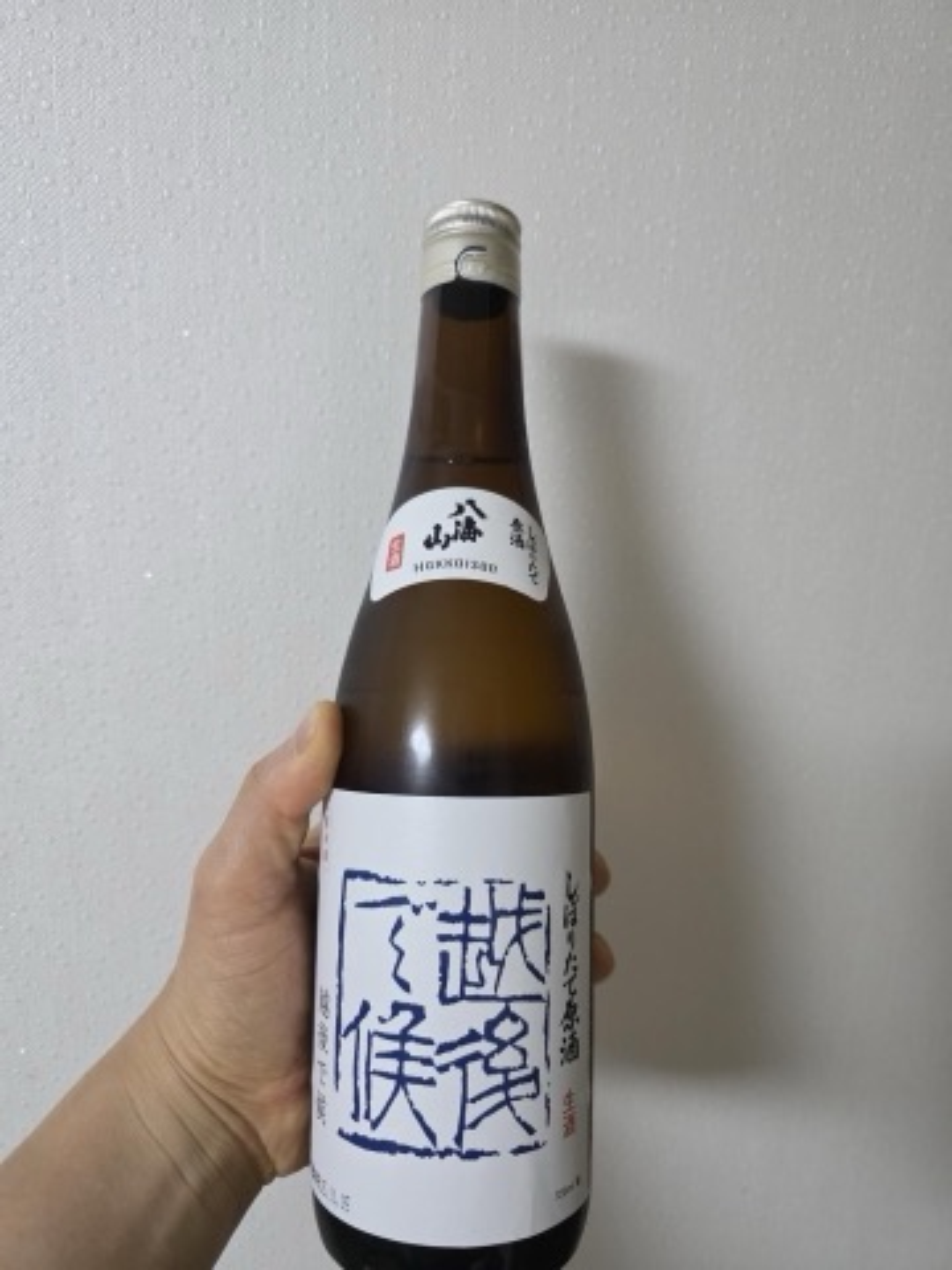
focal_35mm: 23
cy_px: 635
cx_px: 476
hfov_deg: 58.9
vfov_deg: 73.9
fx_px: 843
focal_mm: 6.3
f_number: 1.7
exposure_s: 1/120
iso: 800
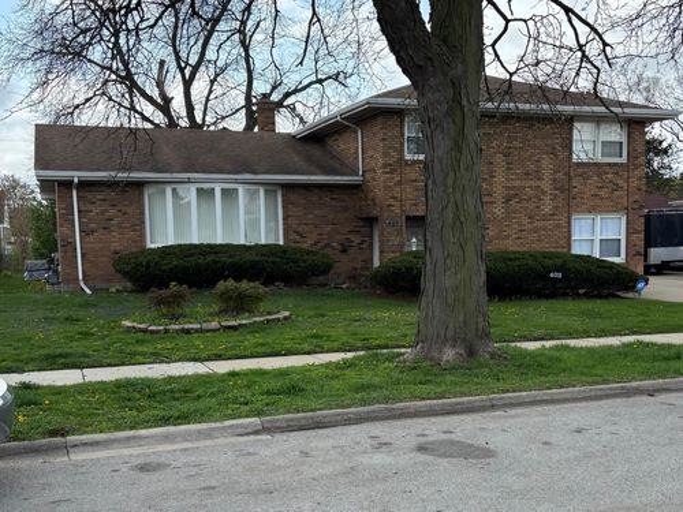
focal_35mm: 26
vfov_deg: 53.1
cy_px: 256
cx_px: 342
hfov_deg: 67.3
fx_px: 513
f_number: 1.6
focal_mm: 5.96
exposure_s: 1/1522
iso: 50
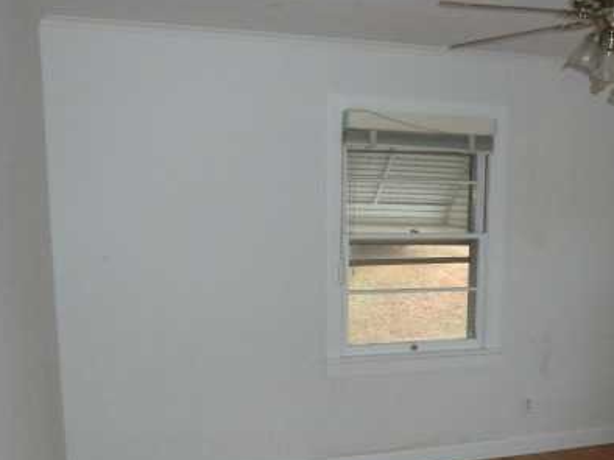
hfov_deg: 47.4
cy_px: 331
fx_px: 691
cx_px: 390
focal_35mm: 39
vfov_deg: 36.1
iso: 400
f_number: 3.2
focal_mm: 4.3
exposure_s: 1/60
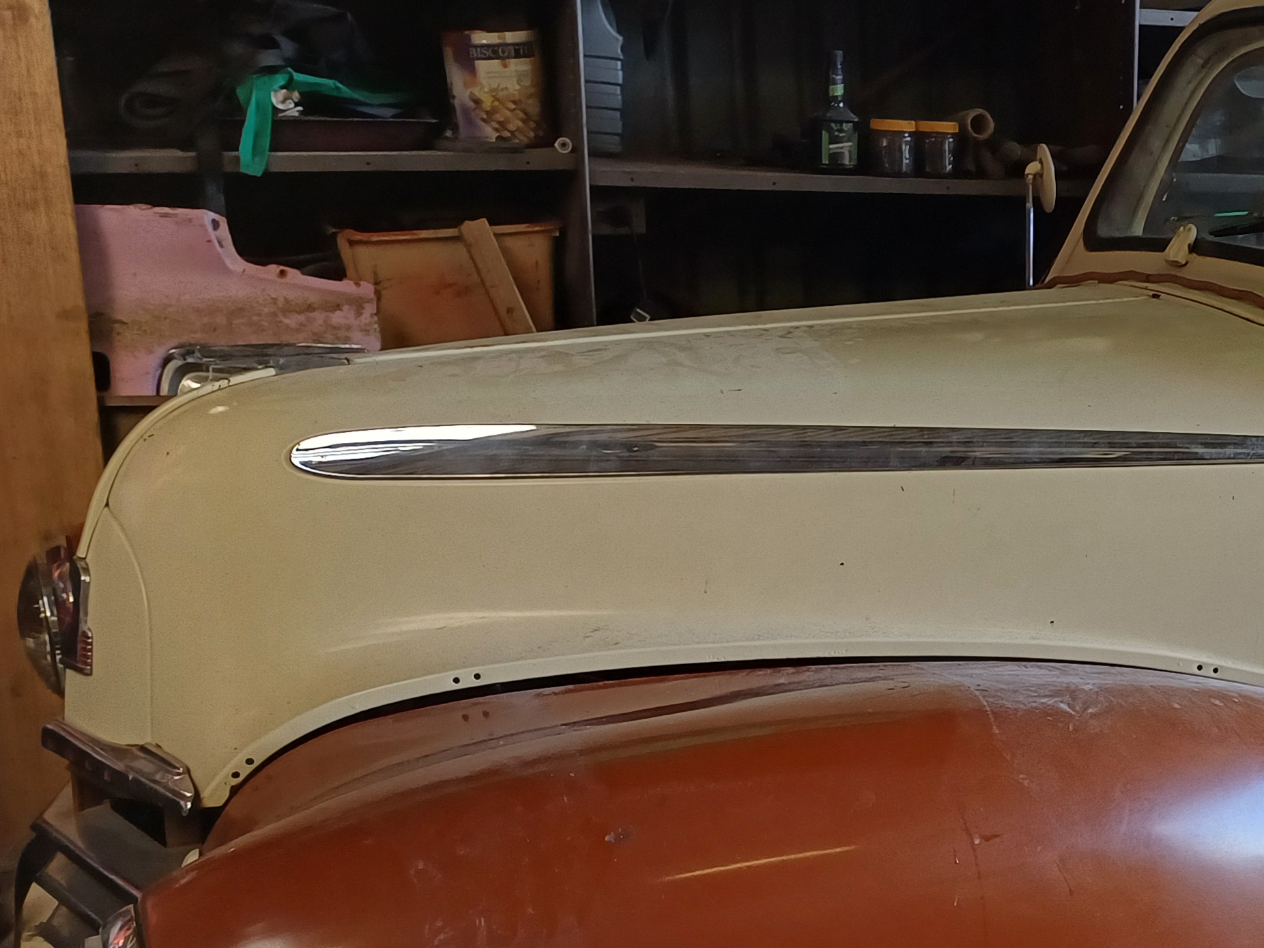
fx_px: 1972
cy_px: 566
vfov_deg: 27.0
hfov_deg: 32.8
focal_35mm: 54
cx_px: 1252
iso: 50
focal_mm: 4.65
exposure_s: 1/50
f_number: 1.8
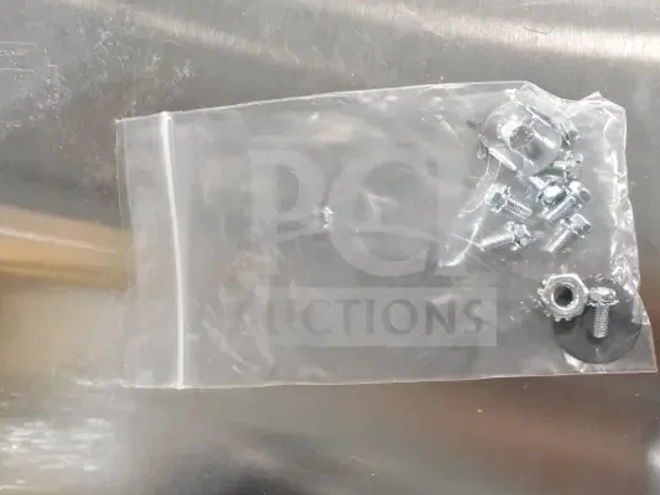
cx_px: 357
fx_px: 629
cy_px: 248
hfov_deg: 55.3
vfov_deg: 43.0
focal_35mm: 33
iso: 6400
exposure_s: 1/160
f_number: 6.3
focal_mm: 20
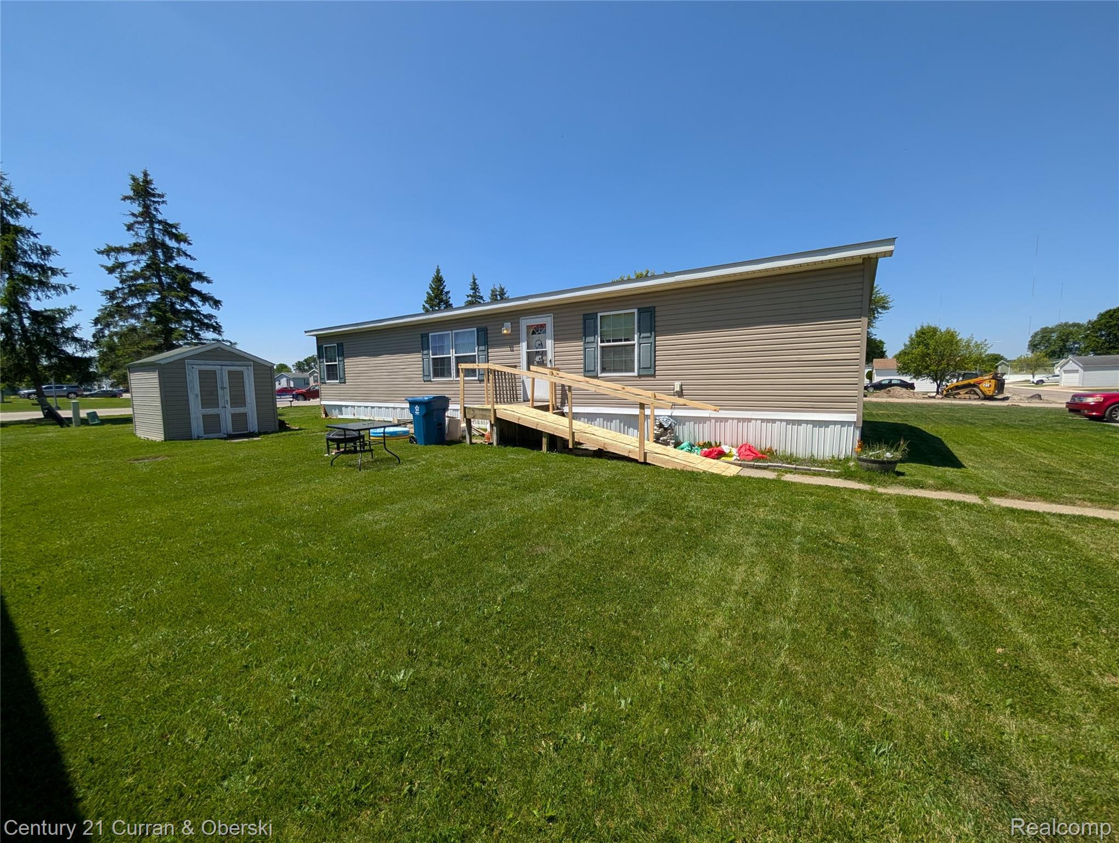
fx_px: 388
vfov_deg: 94.6
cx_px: 560
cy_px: 422
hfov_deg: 110.5
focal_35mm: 12
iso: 52
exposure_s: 1/3663
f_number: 1.7
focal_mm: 2.02
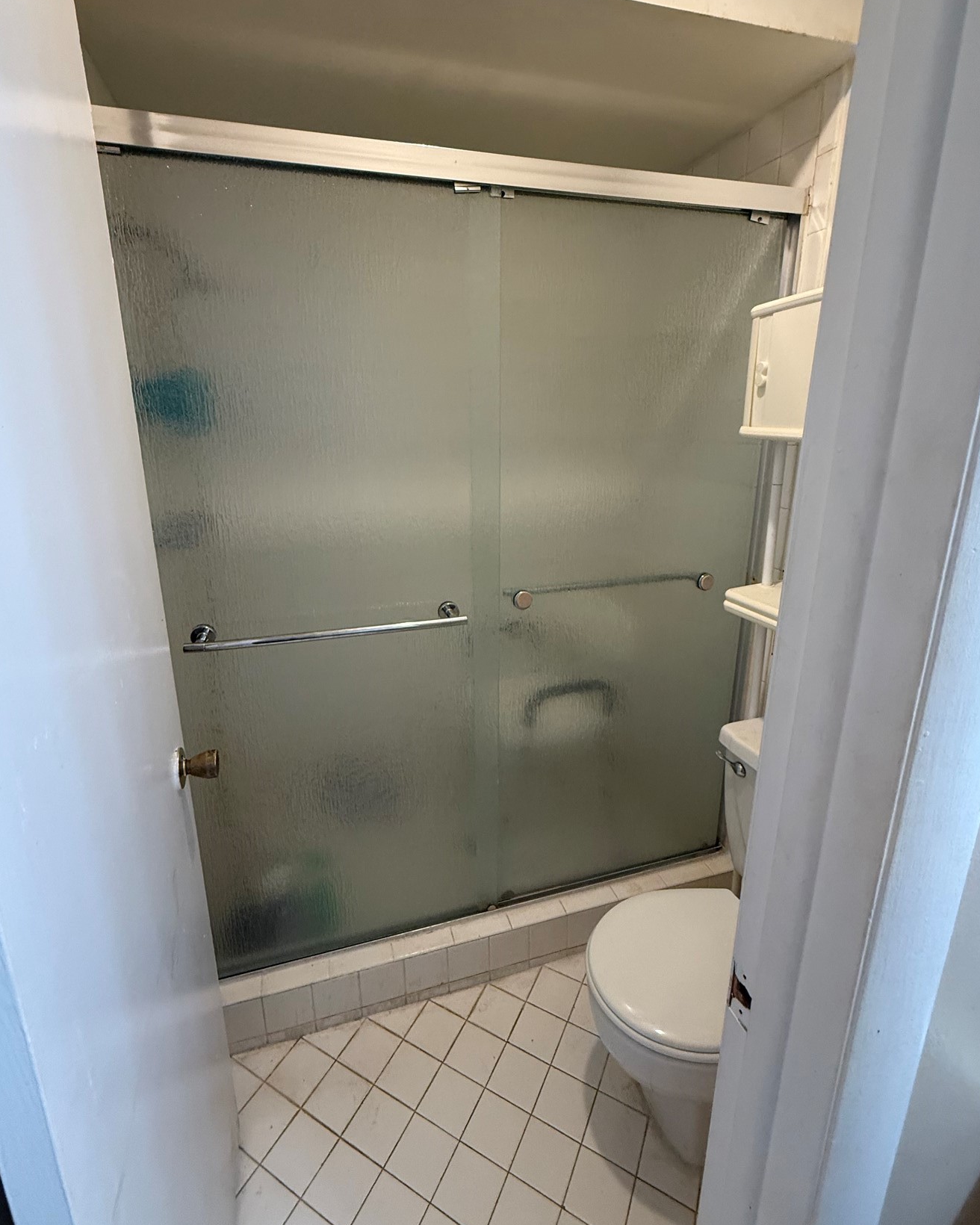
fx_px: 580
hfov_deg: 80.4
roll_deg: -1.0
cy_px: 575
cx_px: 477
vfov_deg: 93.0
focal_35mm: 16
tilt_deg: -14.0
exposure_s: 1/60
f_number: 2.2
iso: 320
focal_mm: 2.22
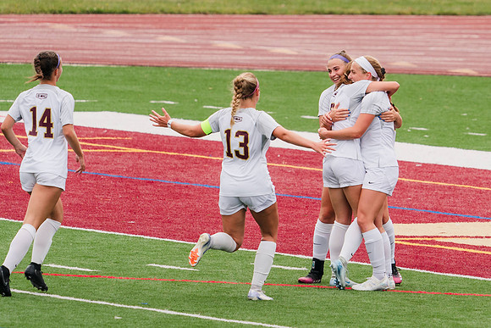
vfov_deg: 2.0
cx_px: 413
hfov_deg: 3.0
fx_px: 9489
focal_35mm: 696
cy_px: 126
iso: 640
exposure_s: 1/1600
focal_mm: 400
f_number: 6.3
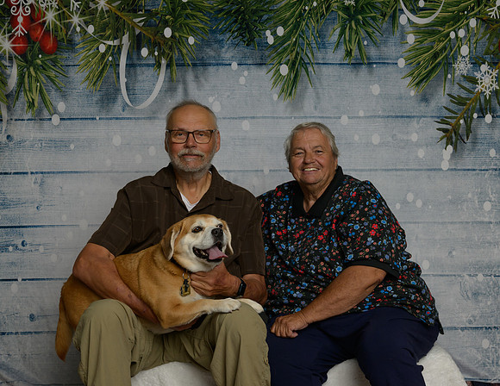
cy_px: 215
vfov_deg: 30.1
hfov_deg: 38.4
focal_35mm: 49
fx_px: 717
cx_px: 254
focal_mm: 40
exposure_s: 1/125
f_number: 10
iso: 400
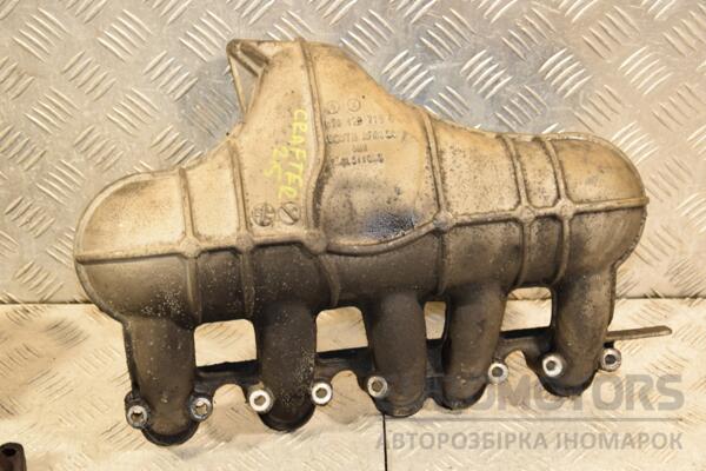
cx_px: 353
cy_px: 236
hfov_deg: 29.9
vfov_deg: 20.2
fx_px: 1324
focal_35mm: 68
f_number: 4.8
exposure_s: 1/100
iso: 800
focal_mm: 45
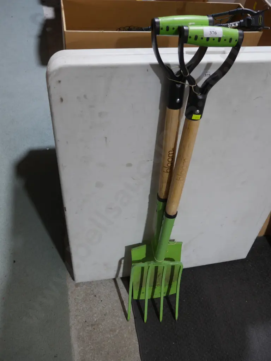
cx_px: 136
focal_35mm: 30
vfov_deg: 60.0
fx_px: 313
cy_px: 180
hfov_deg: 46.8
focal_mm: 15
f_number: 3.6
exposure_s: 1/60
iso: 400
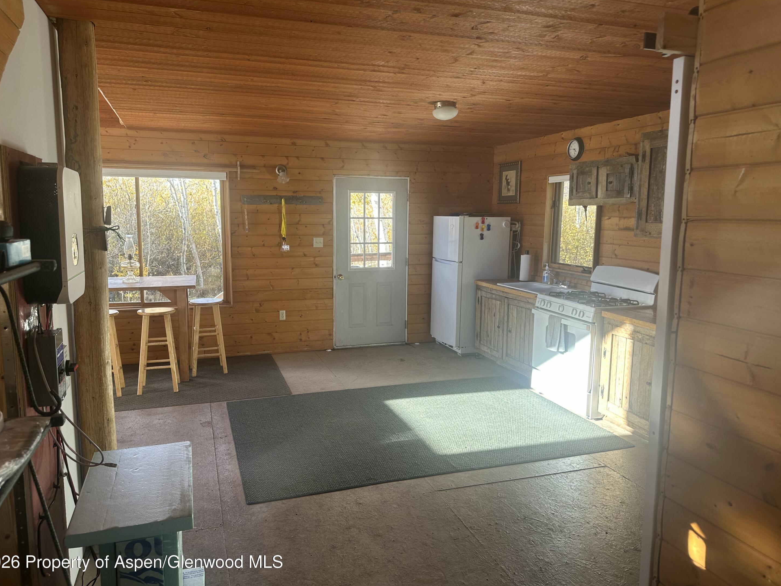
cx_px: 375
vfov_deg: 54.9
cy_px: 285
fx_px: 564
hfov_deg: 69.4
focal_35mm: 25
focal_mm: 6.86
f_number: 1.78
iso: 80
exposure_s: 1/163
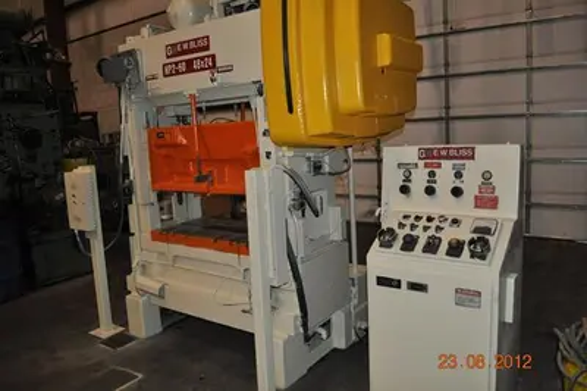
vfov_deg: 47.9
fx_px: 440
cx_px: 294
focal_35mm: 27
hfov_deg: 67.4
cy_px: 196
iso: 800
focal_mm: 18
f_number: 3.5
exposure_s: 1/60
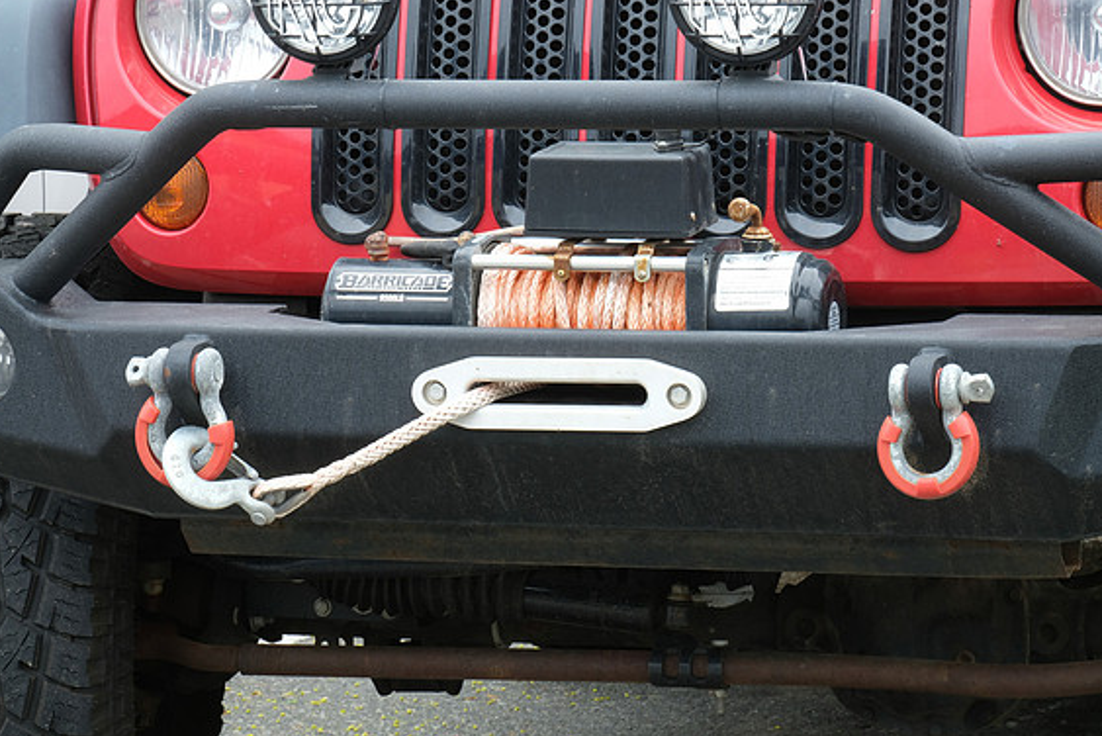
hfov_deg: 9.9
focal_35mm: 208
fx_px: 6370
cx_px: 540
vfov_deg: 6.6
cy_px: 371
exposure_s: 1/10
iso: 200
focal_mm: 134.5
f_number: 18
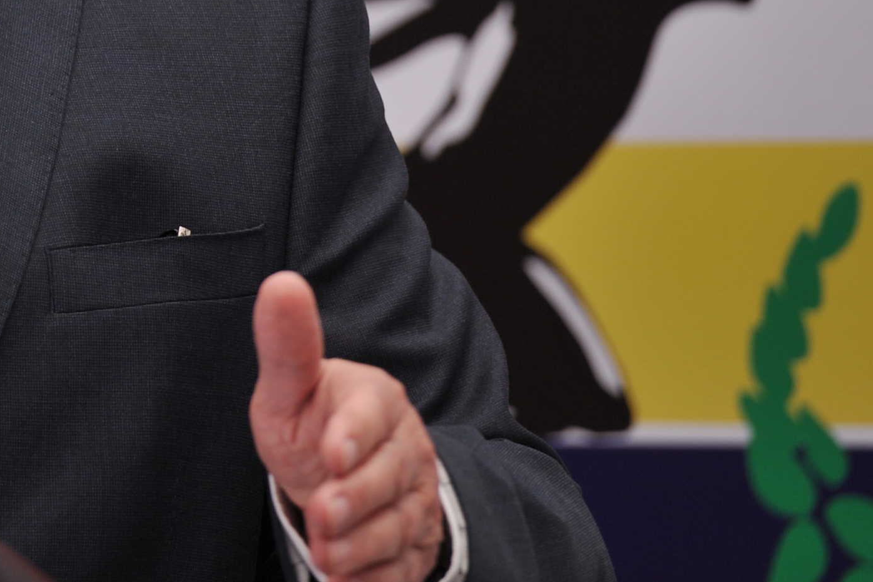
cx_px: -158
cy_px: -141
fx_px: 14786
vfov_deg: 2.3
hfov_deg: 3.4
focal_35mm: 610
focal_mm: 200
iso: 320
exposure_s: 1/500
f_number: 3.2
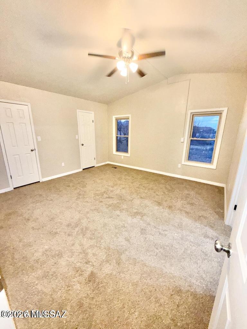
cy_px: 164
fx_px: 133
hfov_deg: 85.7
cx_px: 124
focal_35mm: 14
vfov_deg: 102.1
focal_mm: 2.22
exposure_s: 1/60
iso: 250
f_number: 2.2
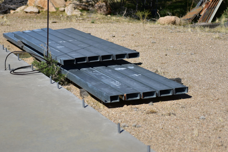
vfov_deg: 13.8
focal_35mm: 99
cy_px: 59
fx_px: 627
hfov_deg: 20.6
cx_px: 97
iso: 140
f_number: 2.8
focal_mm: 70
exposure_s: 1/4000
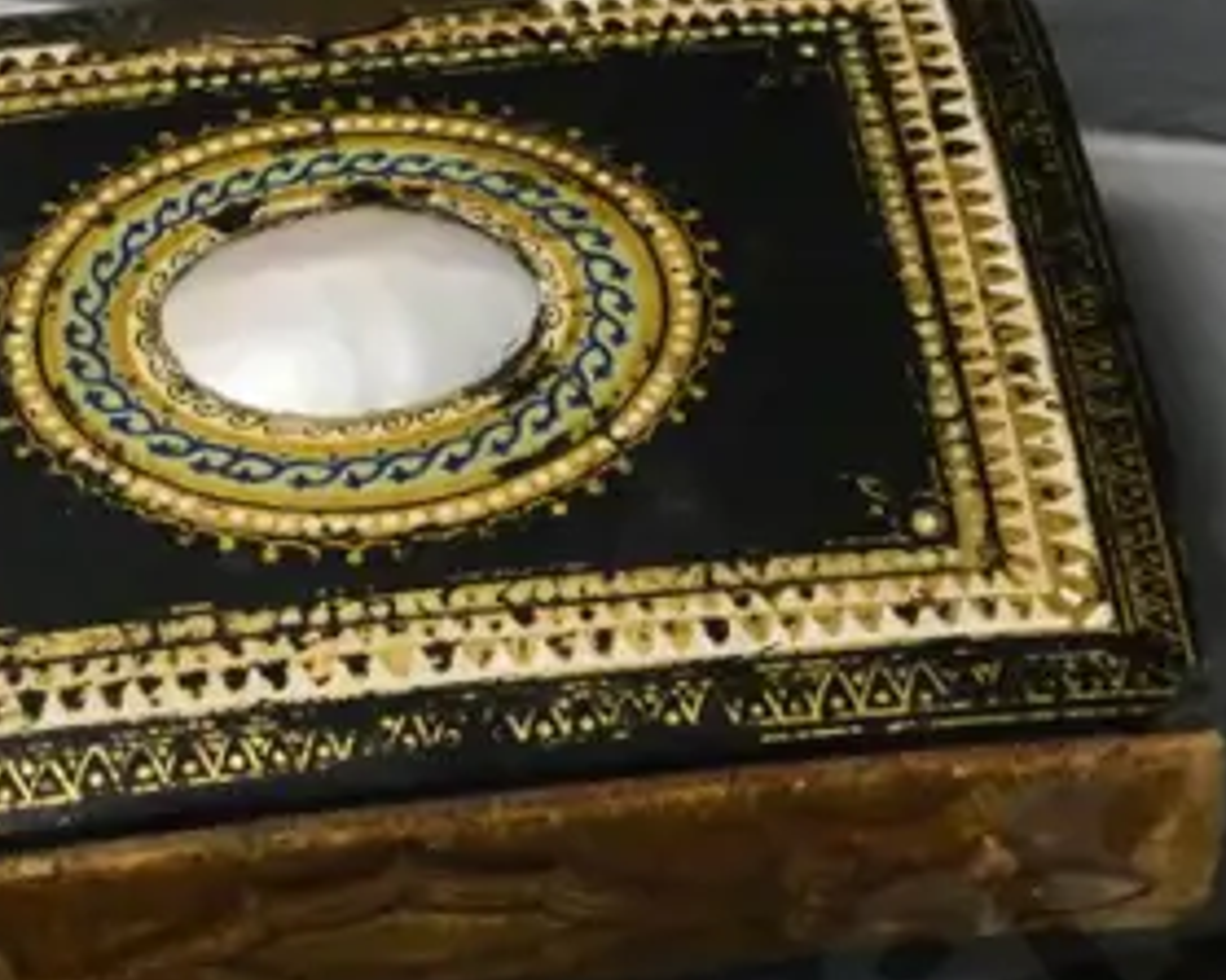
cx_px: 778
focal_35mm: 122
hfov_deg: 15.8
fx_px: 4425
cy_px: 1112
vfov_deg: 12.4
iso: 3200
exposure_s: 1/100
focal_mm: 17
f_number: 6.3
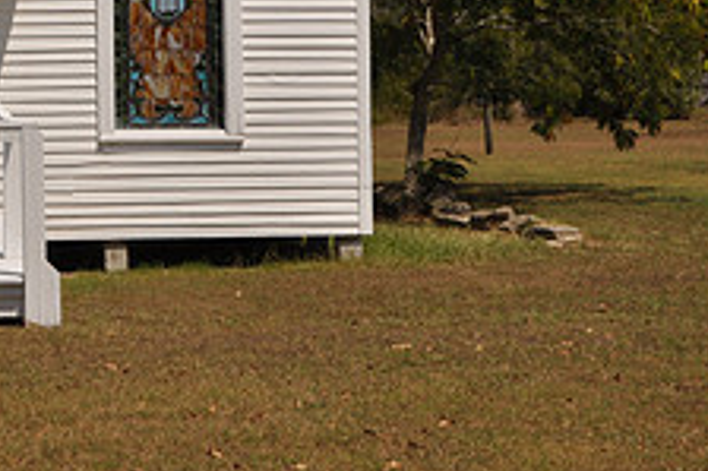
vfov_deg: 13.2
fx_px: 1985
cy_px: -71
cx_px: -98
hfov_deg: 19.3
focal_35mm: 101
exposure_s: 1/200
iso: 200
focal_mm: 26
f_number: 14
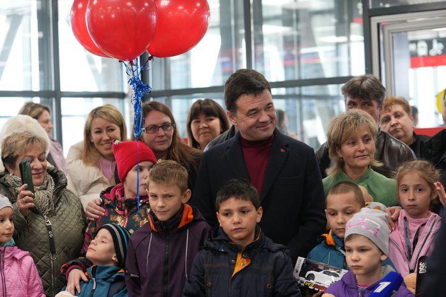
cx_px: 223
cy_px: 148
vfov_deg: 17.7
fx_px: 954
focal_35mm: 77
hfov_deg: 26.3
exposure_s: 1/200
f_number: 3.5
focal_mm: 77
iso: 1000
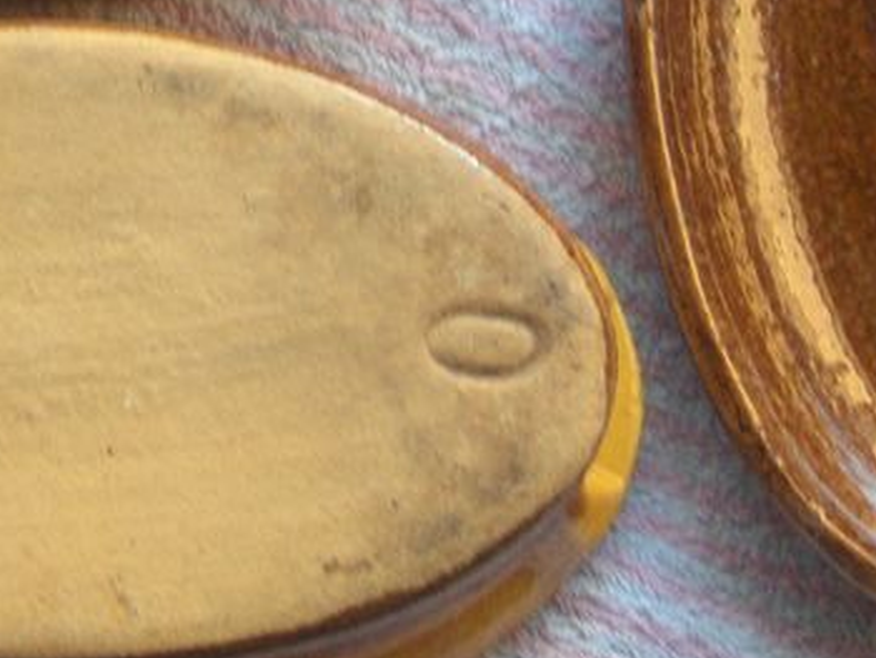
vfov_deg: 14.6
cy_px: 13
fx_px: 2532
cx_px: 28
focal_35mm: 100
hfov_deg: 19.1
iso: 200
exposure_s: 1/79.7
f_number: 2.8
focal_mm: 7.5
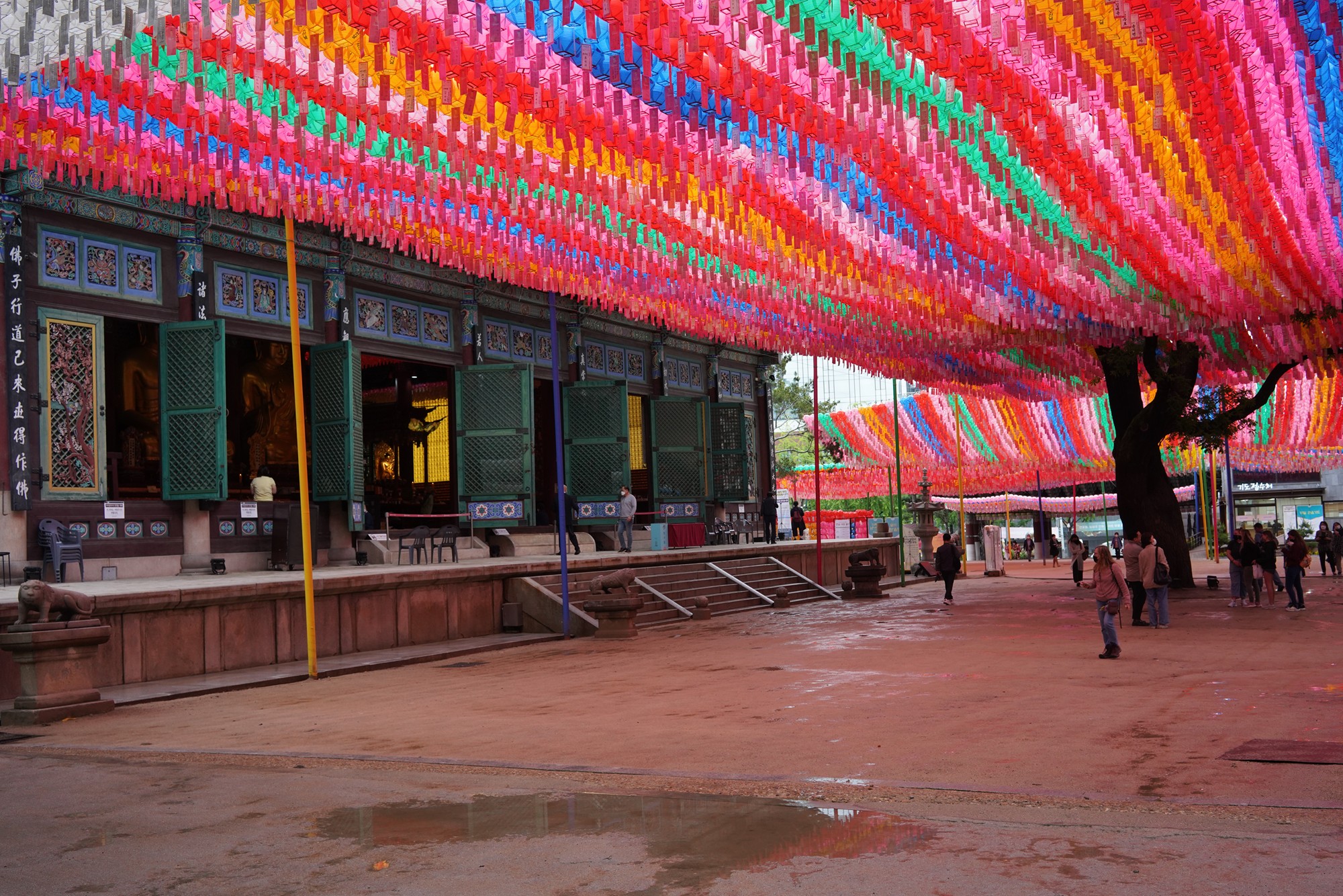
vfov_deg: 37.9
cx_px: 672
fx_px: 1306
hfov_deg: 54.4
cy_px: 448
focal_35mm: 35
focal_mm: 35
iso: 800
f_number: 7.1
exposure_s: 1/100
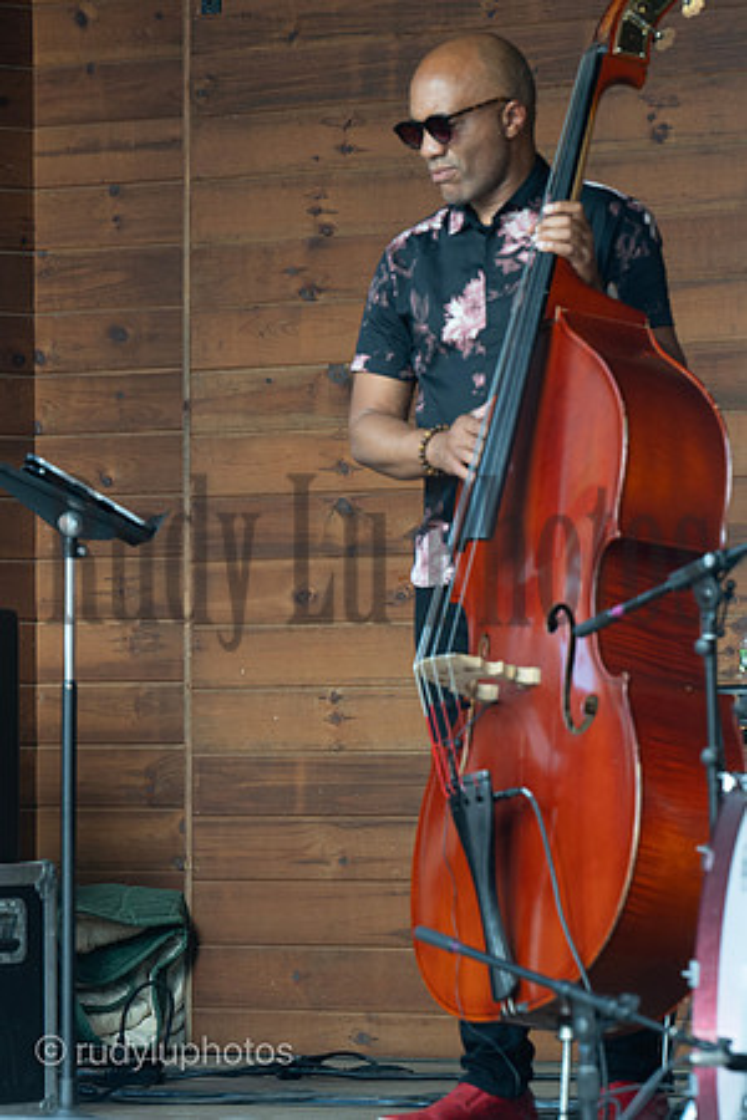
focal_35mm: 225
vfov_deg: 9.1
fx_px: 7003
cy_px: 560
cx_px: 374
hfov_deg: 6.1
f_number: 5.6
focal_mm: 150
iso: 800
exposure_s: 1/125
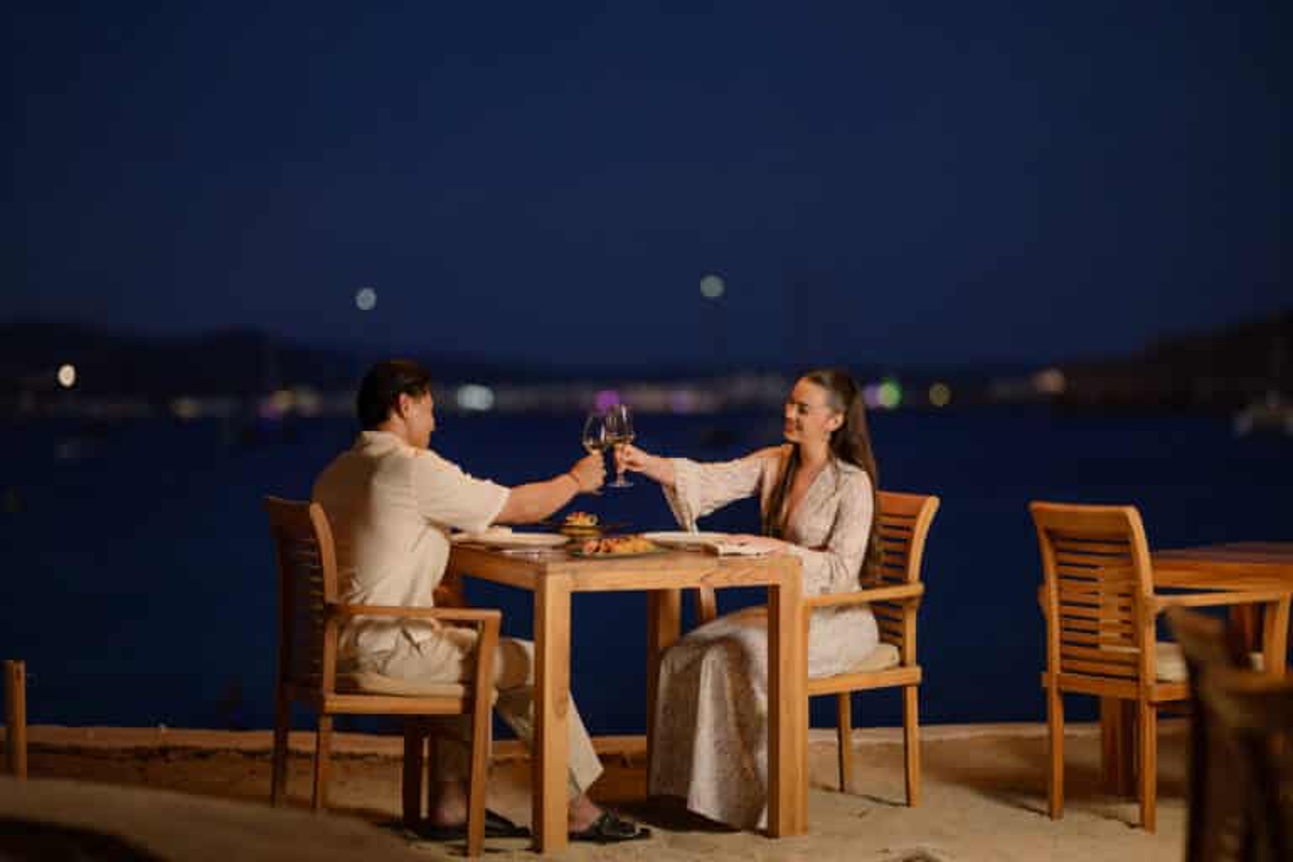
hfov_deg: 23.9
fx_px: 3053
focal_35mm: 85
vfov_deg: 16.1
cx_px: 646
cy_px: 431
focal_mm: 85
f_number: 1.2
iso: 800
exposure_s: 1/250
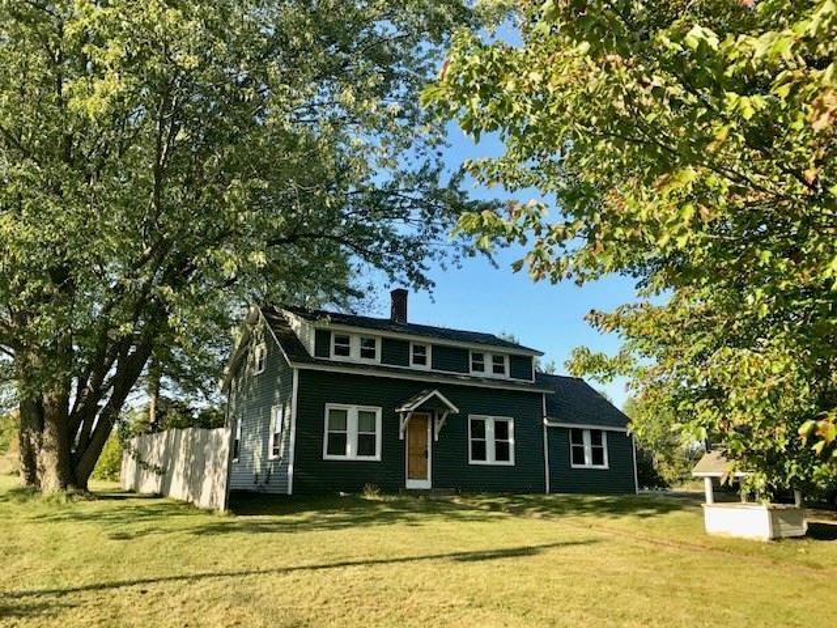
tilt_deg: +13.3
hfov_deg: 63.4
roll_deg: -0.2
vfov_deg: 49.7
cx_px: 418
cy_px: 314
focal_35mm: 28
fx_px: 677
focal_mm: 3.99
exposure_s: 1/833
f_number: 1.8
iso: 20
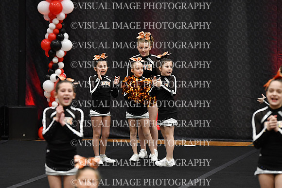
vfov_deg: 6.1
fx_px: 1763
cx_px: 141
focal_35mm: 225
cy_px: 94
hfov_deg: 9.1
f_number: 2.8
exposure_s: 1/800
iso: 4000
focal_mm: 150
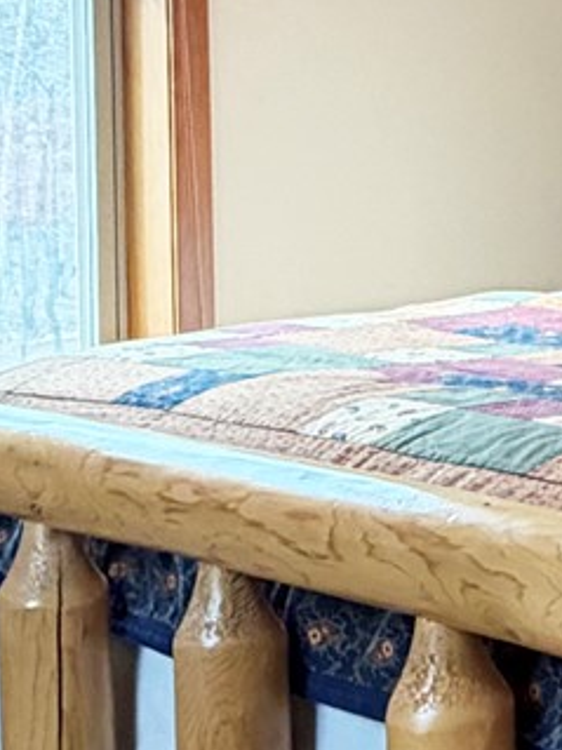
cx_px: 955
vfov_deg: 21.5
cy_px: 167
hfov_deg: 14.7
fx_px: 1950
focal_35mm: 90
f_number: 2.2
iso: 250
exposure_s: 1/120
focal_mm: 2.22
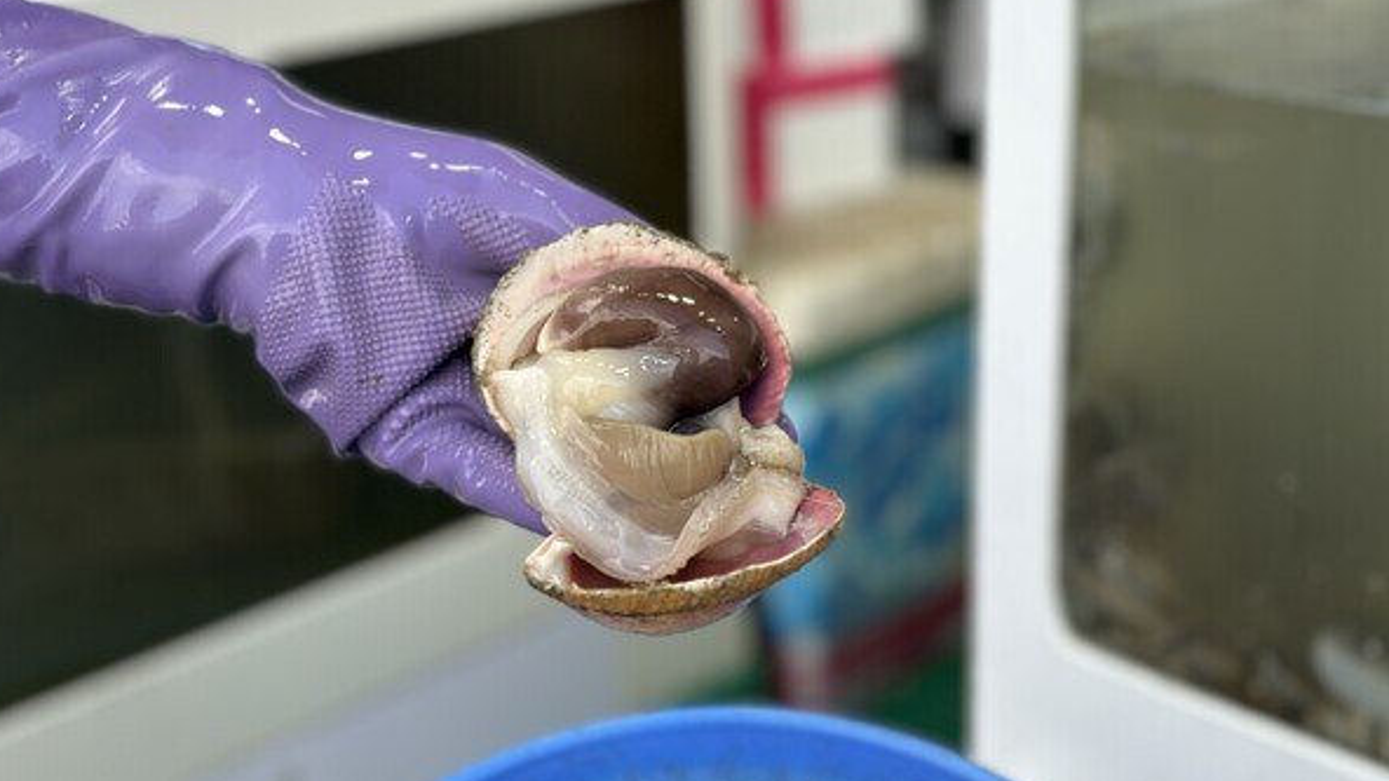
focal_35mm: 53
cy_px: 385
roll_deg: +2.4
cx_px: 687
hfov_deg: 39.2
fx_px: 1952
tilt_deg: -21.1
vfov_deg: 22.6
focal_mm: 6.86
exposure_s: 1/659
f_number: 1.78
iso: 80
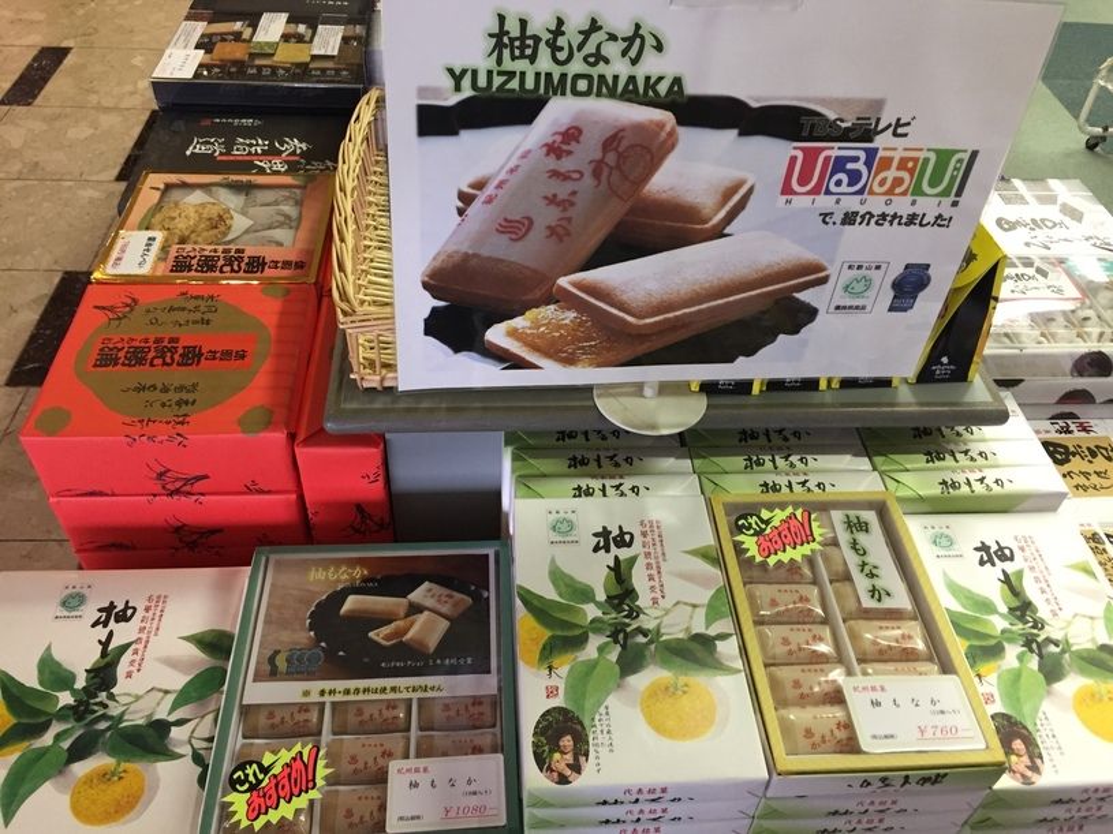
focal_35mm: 29
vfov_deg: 48.2
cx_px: 556
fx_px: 932
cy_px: 417
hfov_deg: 61.7
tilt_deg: -44.9
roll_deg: -5.0
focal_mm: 4.15
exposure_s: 1/30
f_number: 2.2
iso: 160
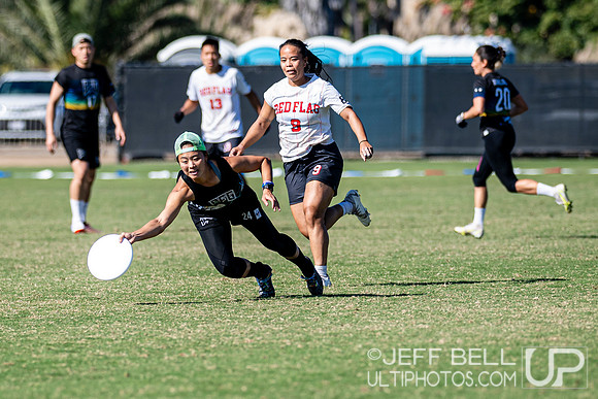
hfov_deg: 5.0
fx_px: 6787
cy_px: 261
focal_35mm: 409
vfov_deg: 3.4
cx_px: 259
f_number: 3.2
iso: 200
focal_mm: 200
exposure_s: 1/2500
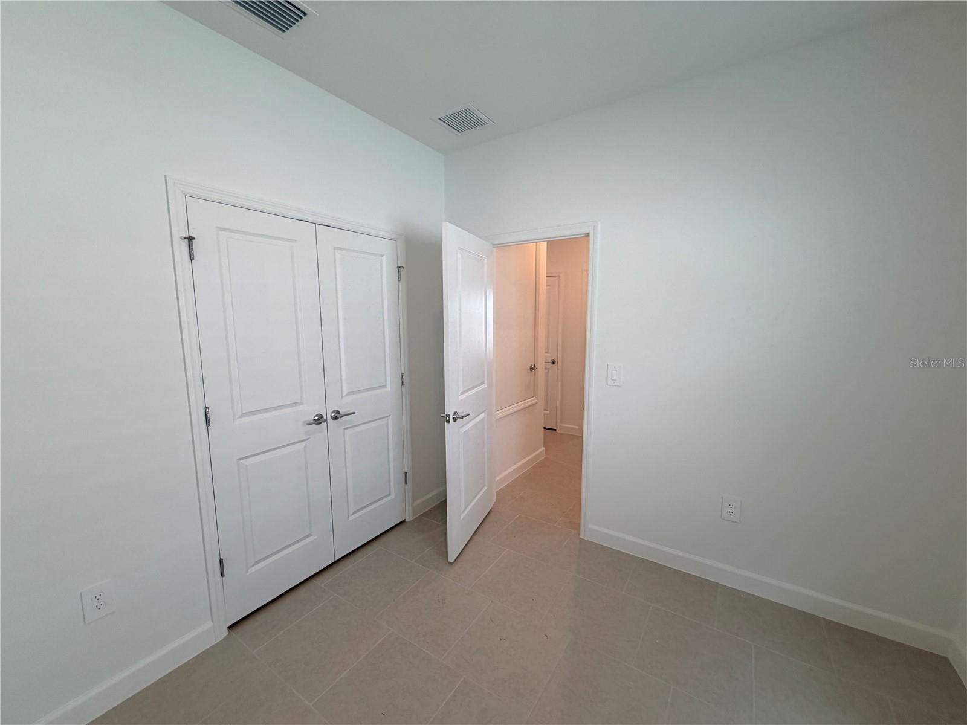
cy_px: 362
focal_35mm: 14
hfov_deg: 102.1
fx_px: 391
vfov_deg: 85.7
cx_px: 484
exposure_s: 1/120
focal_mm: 2.22
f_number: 2.2
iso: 100
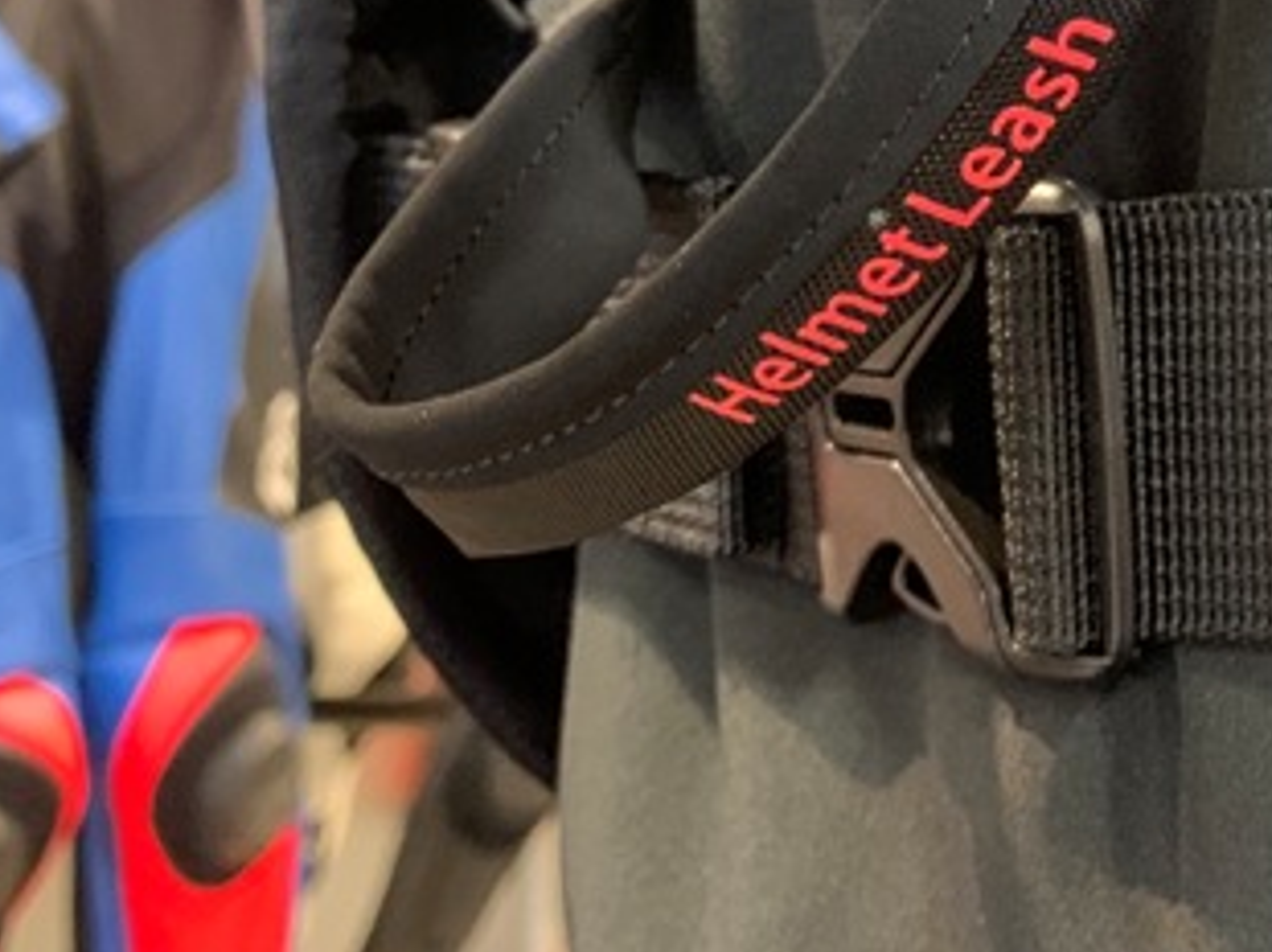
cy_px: -423
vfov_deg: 15.9
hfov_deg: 21.5
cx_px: 1424
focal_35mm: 86
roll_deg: +2.7
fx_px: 3158
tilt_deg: +7.4
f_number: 1.8
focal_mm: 4.25
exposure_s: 1/30
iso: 500
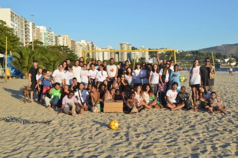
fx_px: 258
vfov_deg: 34.2
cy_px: 79
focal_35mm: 39
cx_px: 119
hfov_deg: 49.6
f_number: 6.3
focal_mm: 26
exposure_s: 1/250
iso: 100
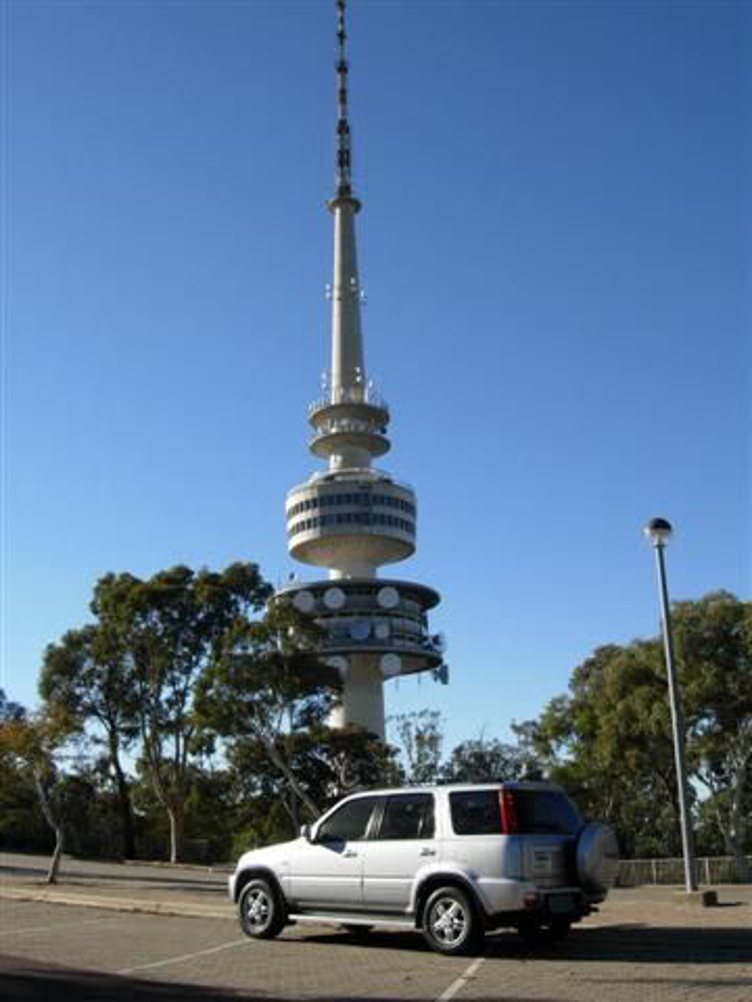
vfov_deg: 51.4
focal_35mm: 36
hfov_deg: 39.7
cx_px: 376
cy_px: 501
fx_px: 1043
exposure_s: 1/304
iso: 50
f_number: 6.1
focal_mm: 7.5
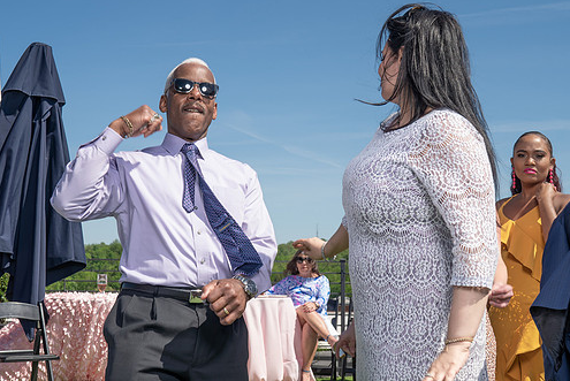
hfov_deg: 38.8
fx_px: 808
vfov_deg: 26.5
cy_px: 181
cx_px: 252
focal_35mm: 51
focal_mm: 35
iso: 50
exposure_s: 1/250
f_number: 7.1
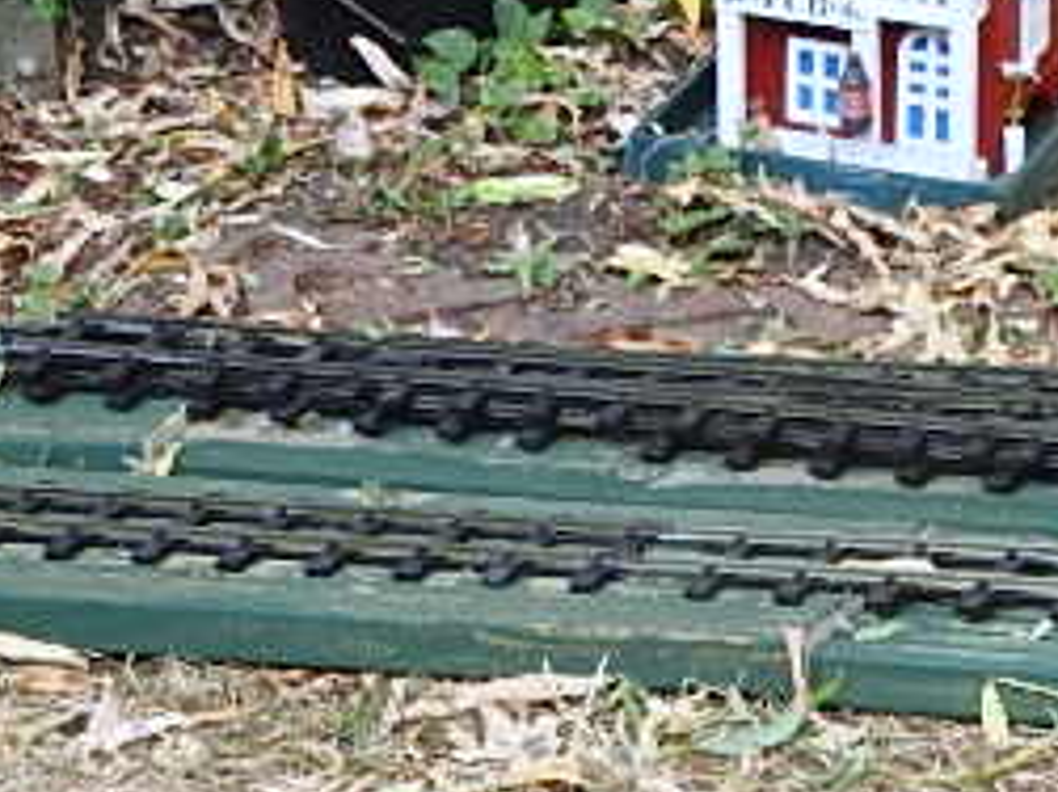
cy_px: 1521
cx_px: 1366
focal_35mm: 255
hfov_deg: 7.7
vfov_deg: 5.7
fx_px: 7790
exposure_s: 1/100
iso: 100
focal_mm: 7.2
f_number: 3.8
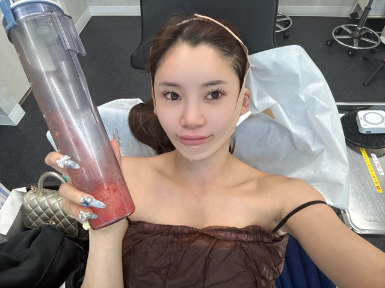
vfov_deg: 58.9
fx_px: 256
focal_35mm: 23
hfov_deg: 73.9
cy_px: 144
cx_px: 192
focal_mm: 2.69
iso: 64
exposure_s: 1/121
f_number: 1.9
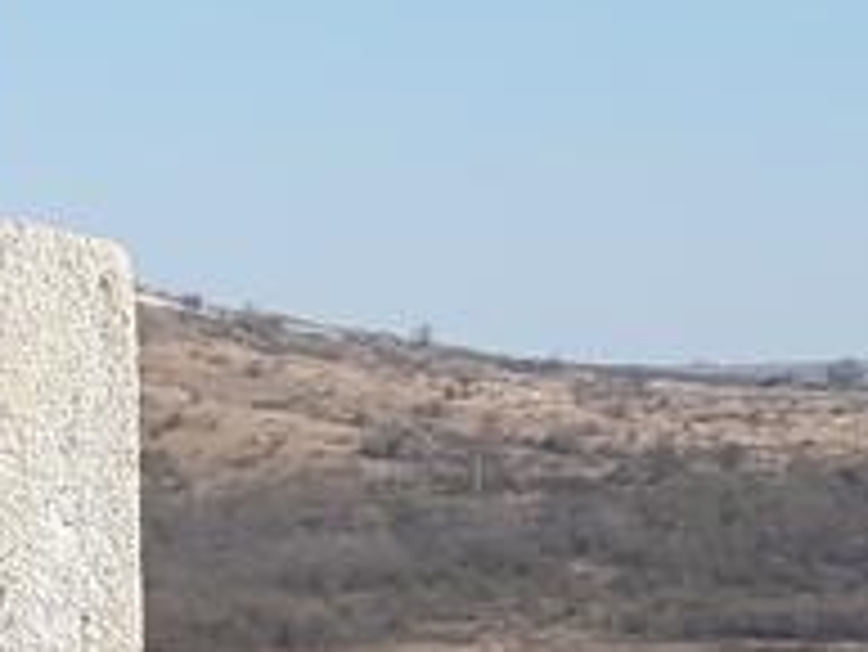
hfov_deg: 13.9
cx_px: -180
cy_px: 526
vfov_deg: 10.7
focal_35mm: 138
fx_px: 3463
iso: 40
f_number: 1.7
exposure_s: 1/1768
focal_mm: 4.2
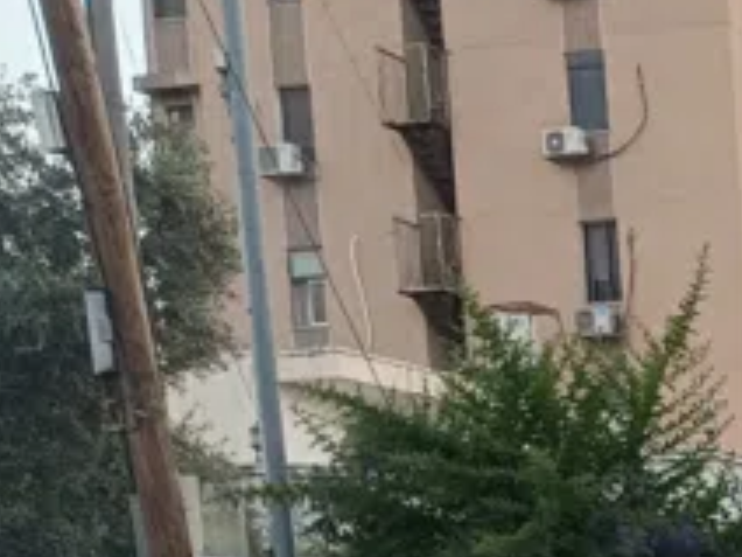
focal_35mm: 116
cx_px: 1624
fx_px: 2486
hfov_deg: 13.6
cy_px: 1072
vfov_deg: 11.6
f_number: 1.88
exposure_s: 1/101
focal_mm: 5.59
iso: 347
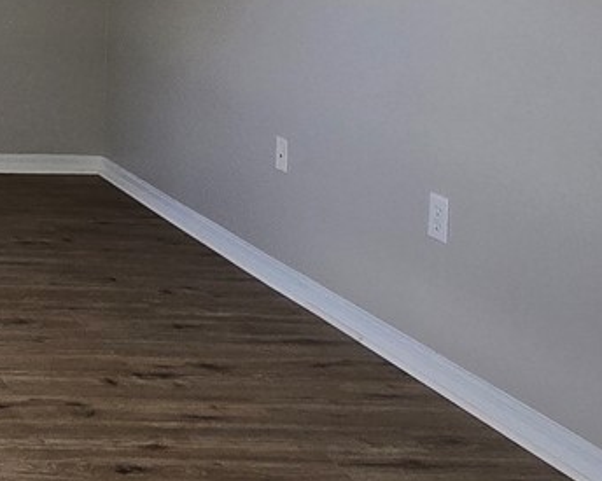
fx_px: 1051
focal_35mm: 59
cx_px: -290
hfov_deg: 24.9
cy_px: -91
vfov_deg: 23.6
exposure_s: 1/60
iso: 100
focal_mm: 2.2
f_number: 2.2
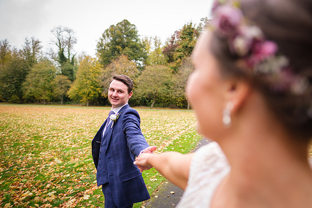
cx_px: 150
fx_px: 215
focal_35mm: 25
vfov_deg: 51.6
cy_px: 104
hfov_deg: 71.8
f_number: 1.6
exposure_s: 1/500
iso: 400
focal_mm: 16
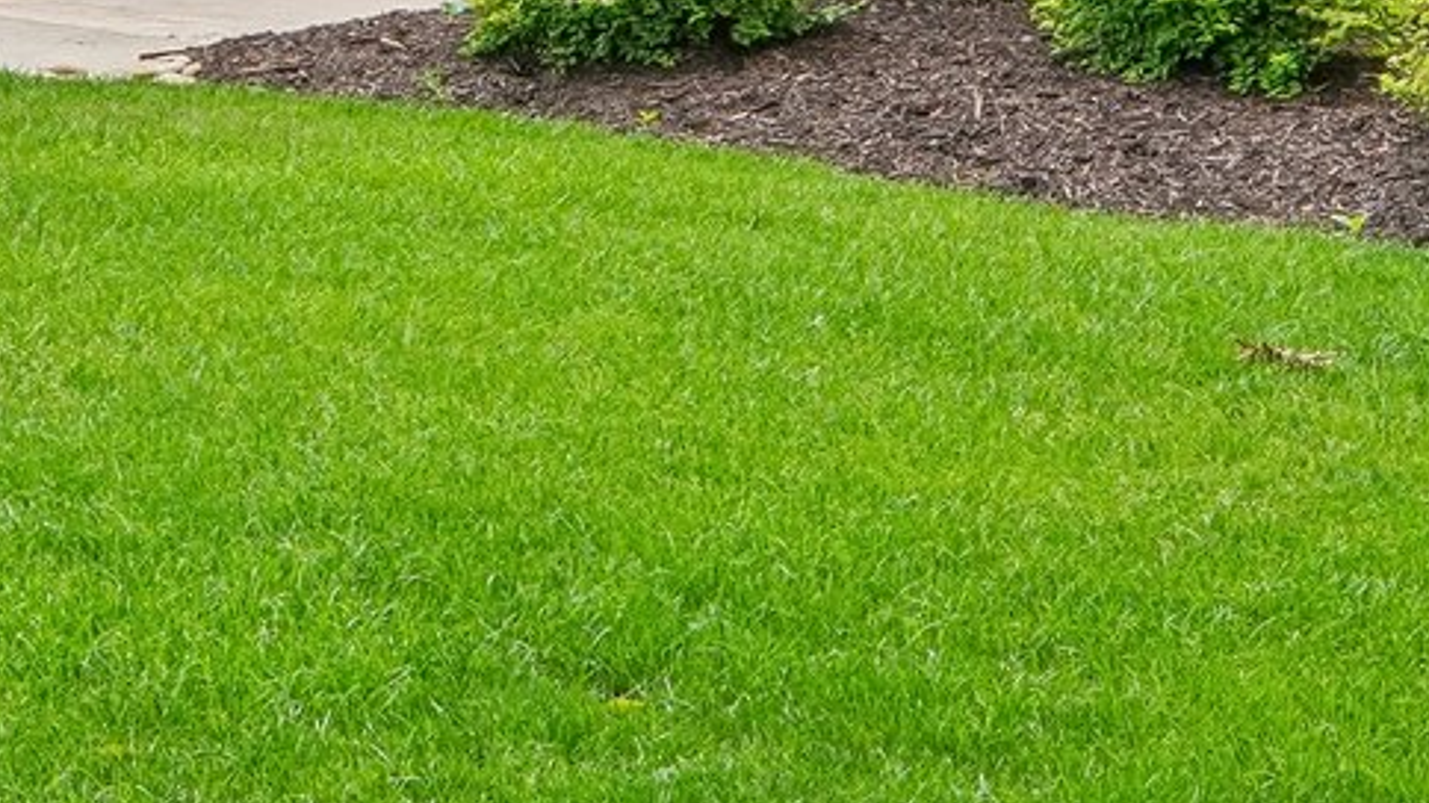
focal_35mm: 133
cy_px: -993
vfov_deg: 8.5
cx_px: 59
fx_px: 5038
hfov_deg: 15.9
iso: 250
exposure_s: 1/30
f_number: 8
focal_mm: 20
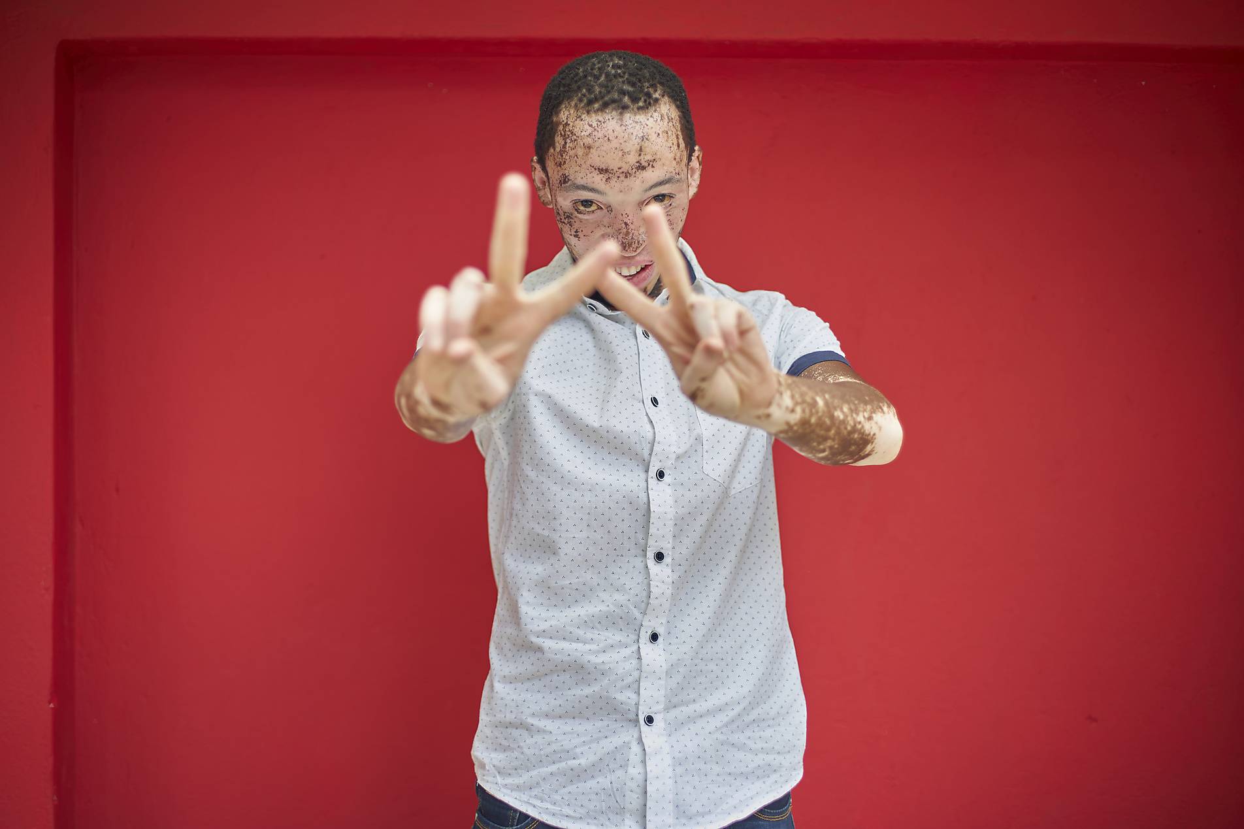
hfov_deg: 39.6
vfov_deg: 27.0
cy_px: 414
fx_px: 1728
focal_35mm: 50
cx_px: 622
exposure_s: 1/320
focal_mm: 50
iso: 100
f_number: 1.8
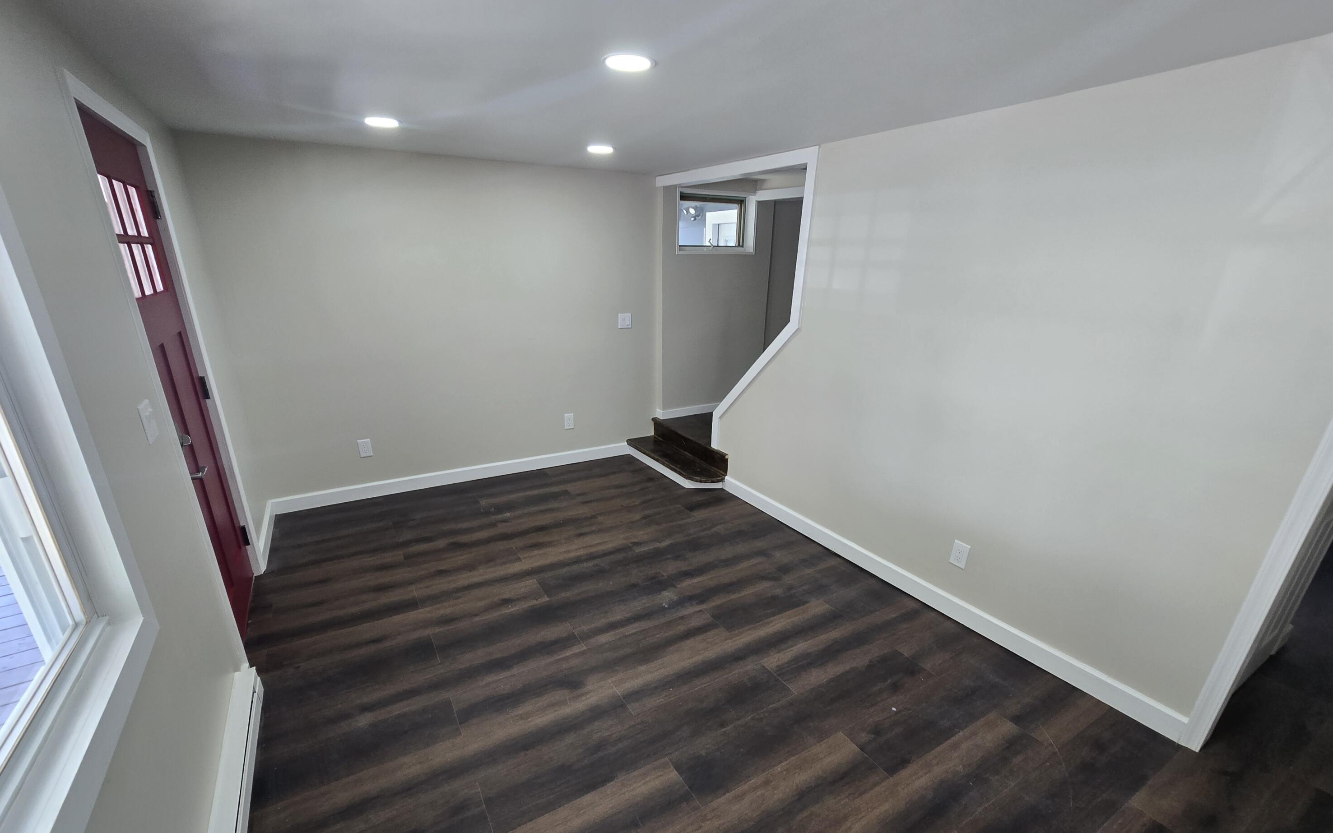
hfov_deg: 105.3
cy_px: 489
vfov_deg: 78.0
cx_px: 664
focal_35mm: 14
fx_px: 509
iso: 125
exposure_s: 1/60
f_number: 2.2
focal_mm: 2.2
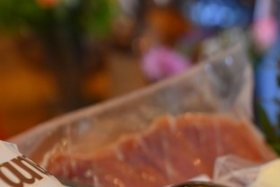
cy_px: 235
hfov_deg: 24.5
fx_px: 599
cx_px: 309
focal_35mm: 77
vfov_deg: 16.8
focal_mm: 30
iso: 1000
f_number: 2.8
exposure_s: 1/160
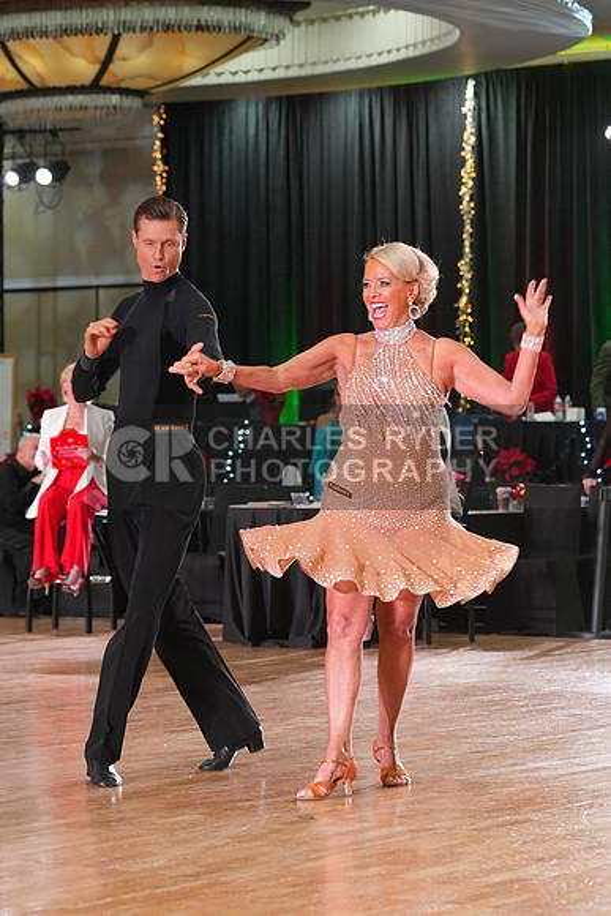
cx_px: 306
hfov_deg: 12.6
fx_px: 2773
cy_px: 458
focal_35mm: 109
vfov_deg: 18.8
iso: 3200
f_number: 5
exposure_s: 1/200
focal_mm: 109
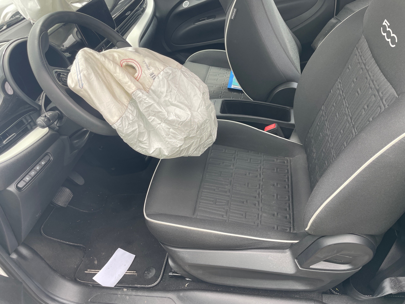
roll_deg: +15.9
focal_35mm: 26
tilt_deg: -38.5
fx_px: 304
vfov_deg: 53.1
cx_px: 202
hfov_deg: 67.3
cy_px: 152
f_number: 1.6
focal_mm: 4.2
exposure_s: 1/165
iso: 32
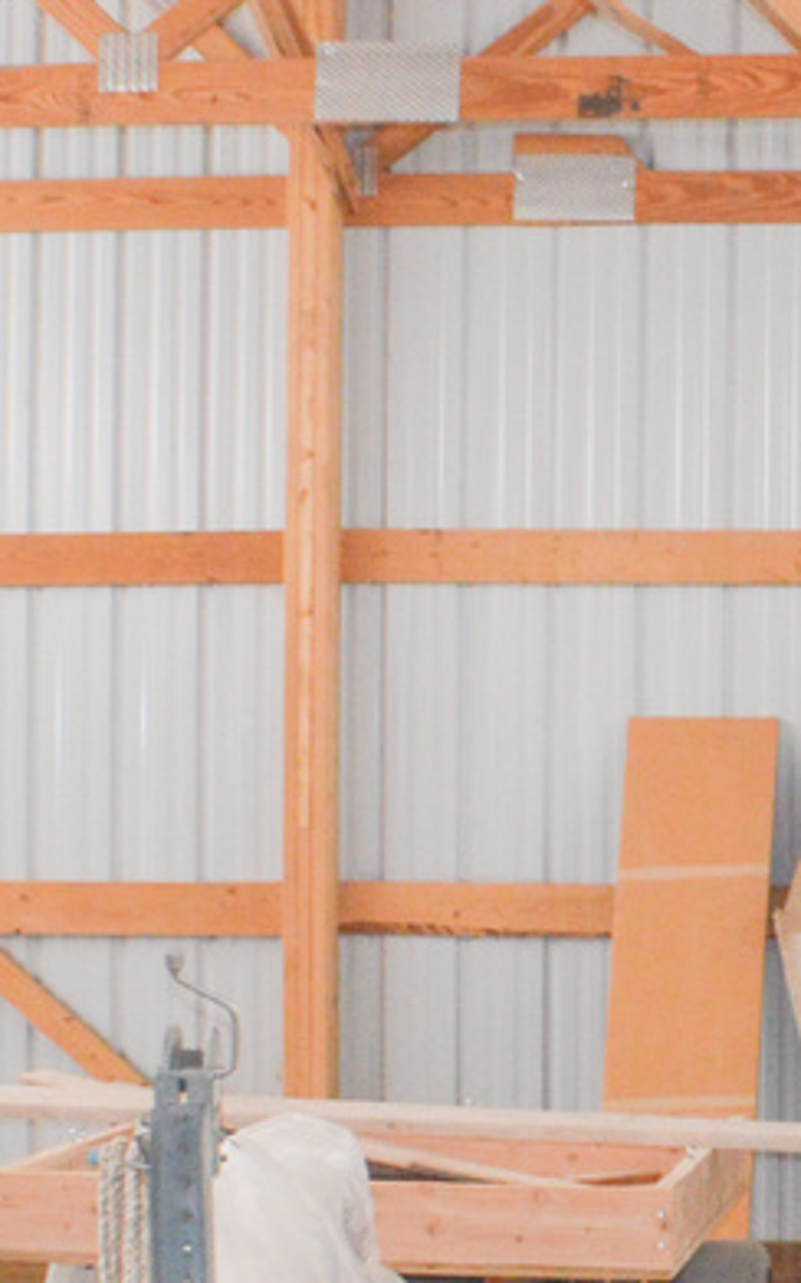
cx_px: 1028
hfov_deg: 6.3
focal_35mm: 208
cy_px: 669
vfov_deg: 10.1
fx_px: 7273
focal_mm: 26
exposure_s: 1/80
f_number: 4.2
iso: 400
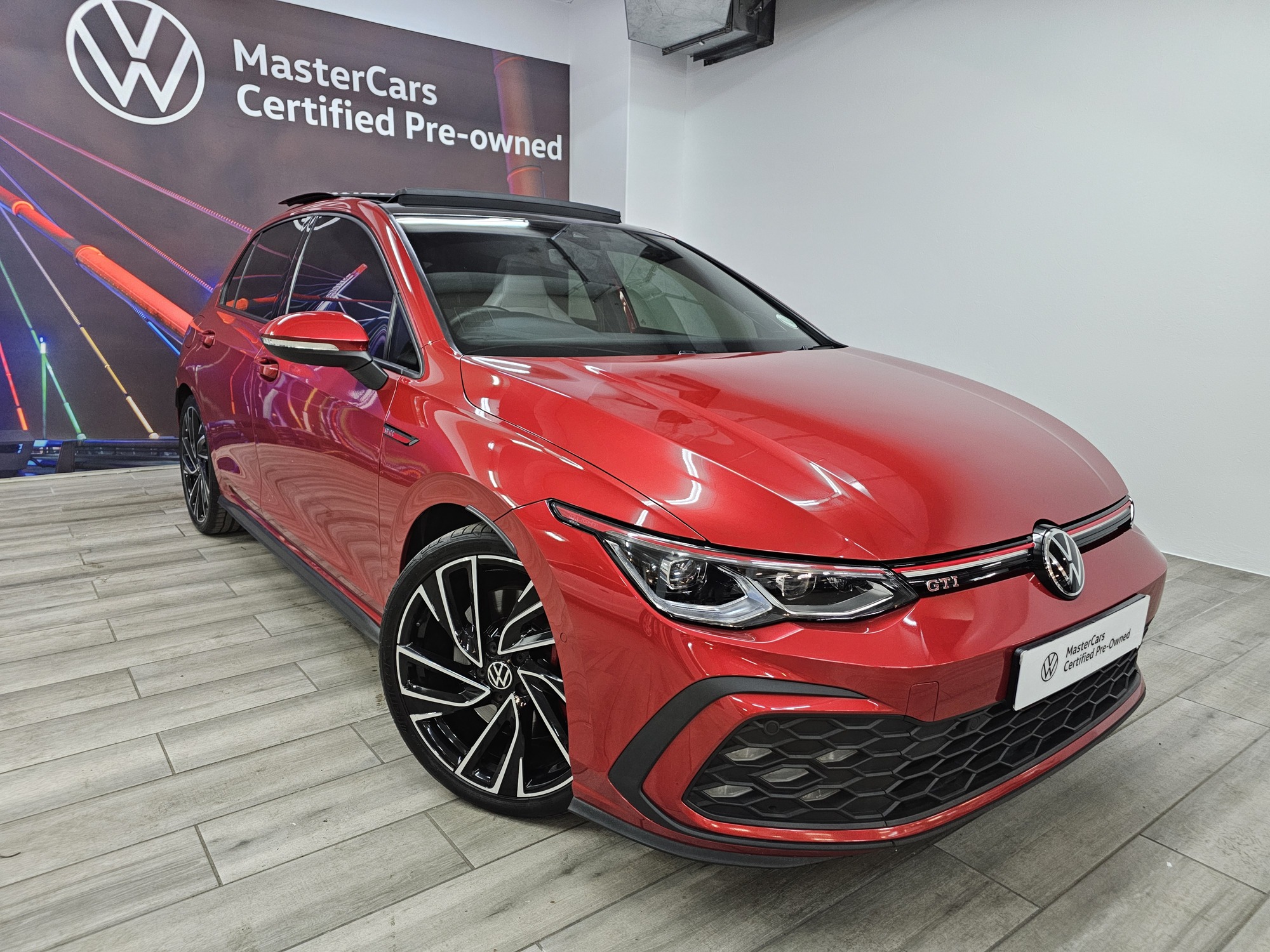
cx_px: 635
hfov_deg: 73.9
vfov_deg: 58.9
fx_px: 844
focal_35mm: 23
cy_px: 476
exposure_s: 1/100
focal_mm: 6.3
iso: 500
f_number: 1.7
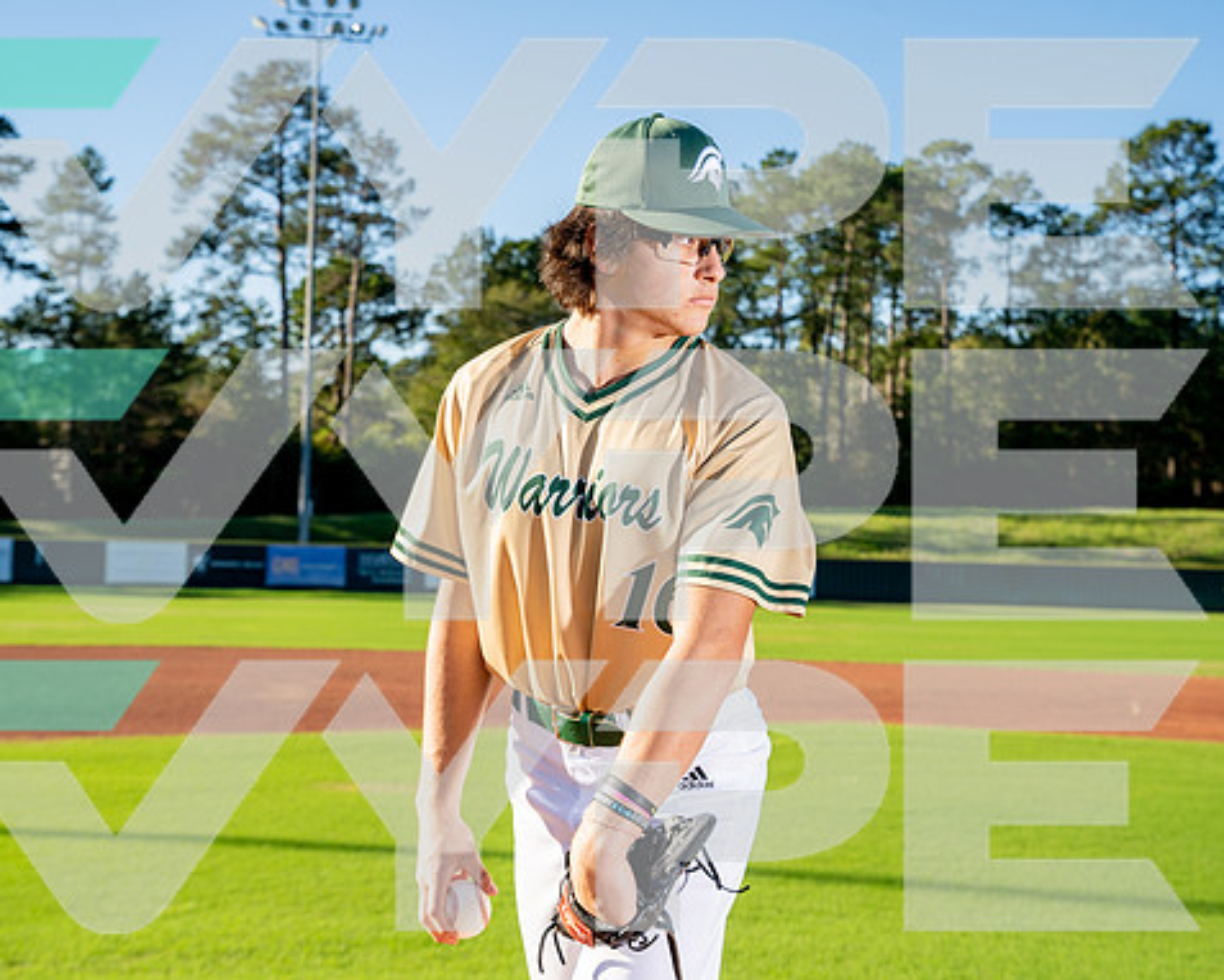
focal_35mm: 65
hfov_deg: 29.1
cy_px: 486
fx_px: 2356
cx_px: 554
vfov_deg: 23.5
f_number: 6.3
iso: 100
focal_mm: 57
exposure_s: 1/250
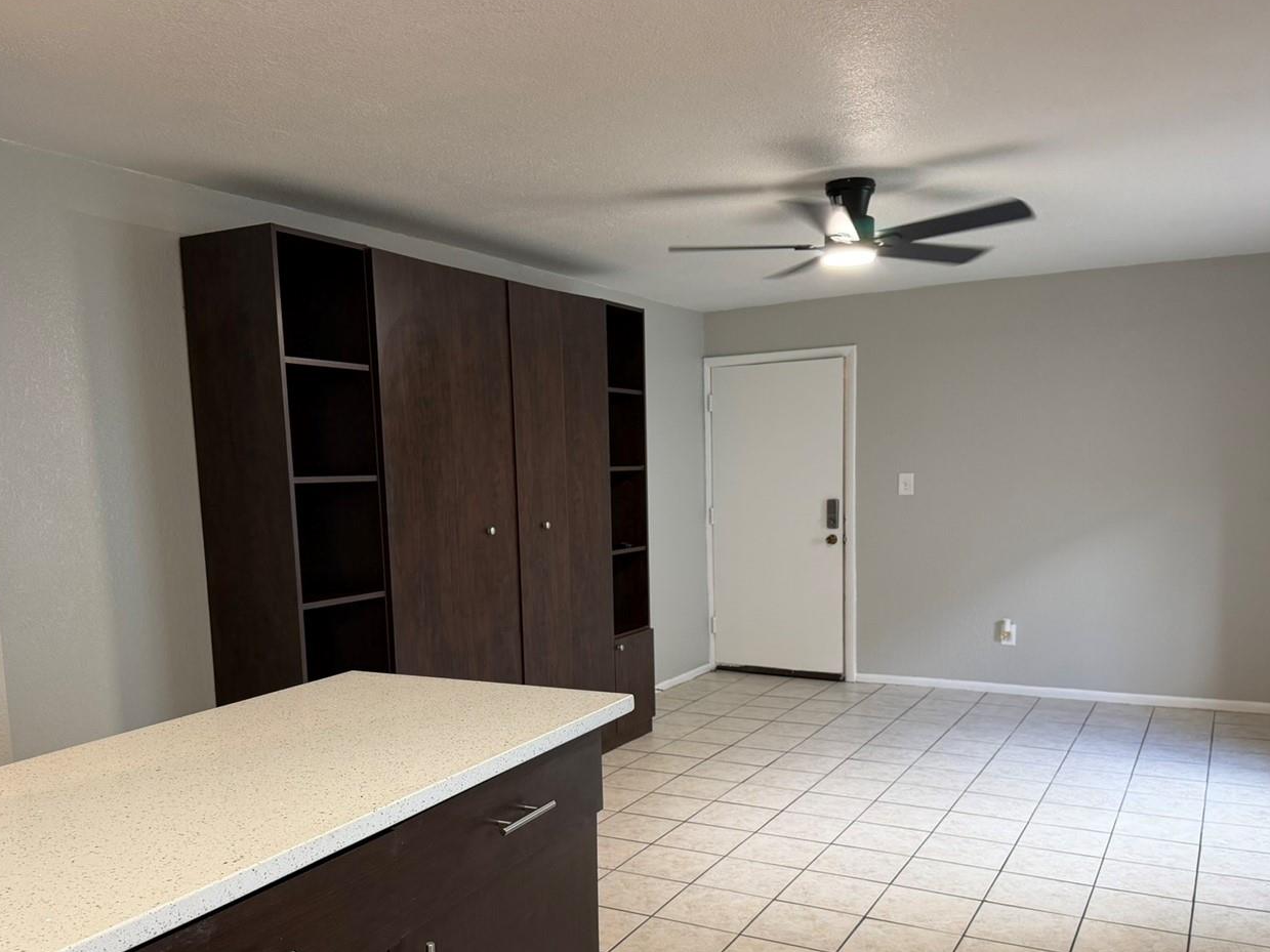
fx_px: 1137
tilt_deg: -7.3
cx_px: 615
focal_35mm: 31
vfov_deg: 45.0
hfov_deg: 58.3
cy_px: 602
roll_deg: +1.9
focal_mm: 6.76
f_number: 1.78
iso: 160
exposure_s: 1/60
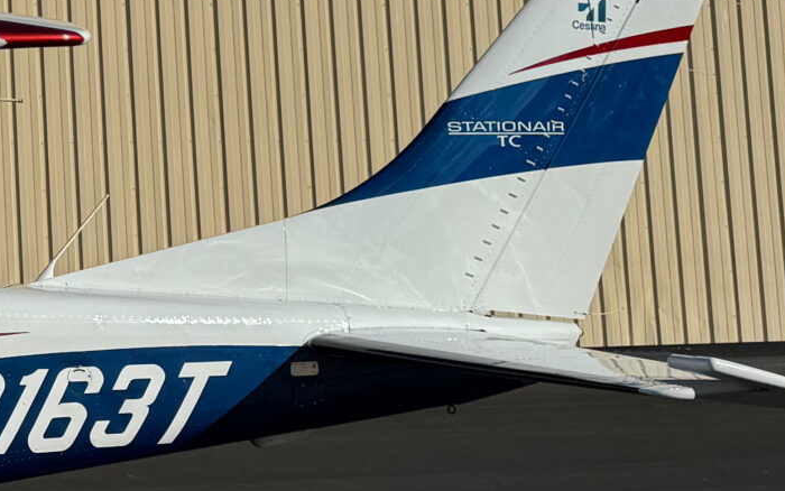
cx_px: -347
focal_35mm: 93
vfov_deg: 13.8
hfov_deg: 19.7
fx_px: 1990
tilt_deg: +6.2
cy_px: -35
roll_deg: +0.9
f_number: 1.78
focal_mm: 6.76
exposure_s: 1/12346
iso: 80
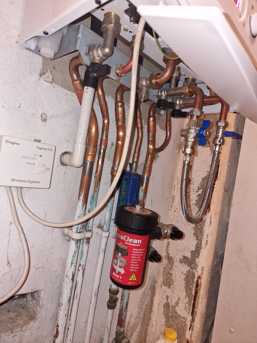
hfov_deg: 58.9
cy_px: 172
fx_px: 228
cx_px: 128
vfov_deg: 73.9
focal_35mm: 23
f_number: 1.8
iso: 125
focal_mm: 6.4
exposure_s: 1/15
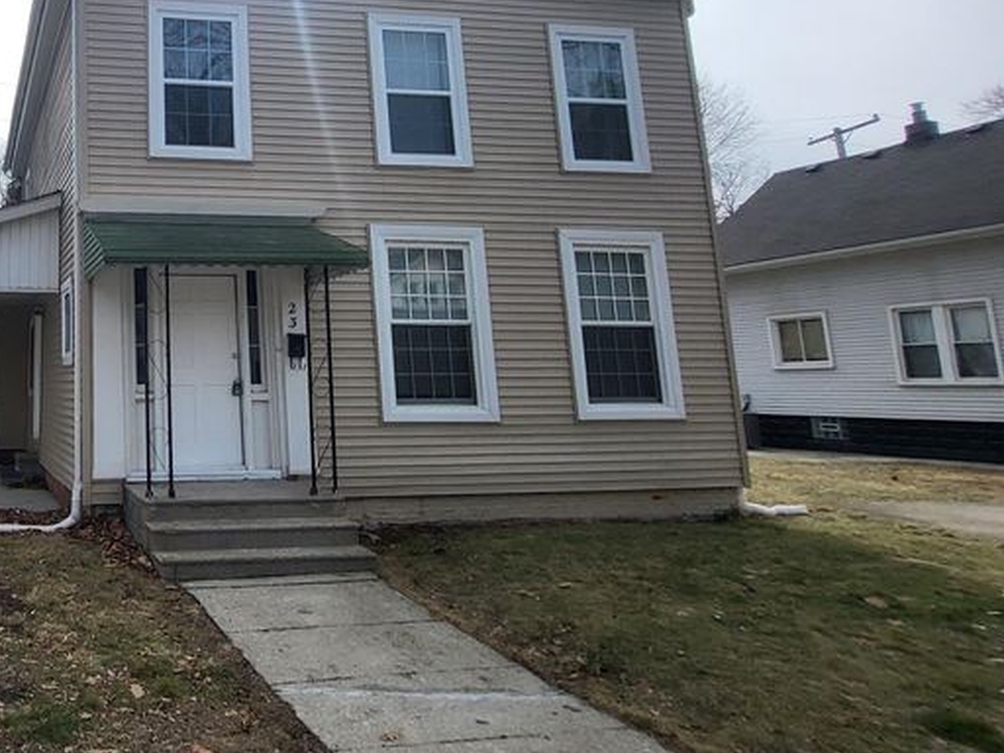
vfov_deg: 51.9
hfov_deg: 57.0
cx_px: 84
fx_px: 754
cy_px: 239
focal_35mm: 26
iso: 32
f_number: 2.2
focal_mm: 1.74
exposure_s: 1/2604
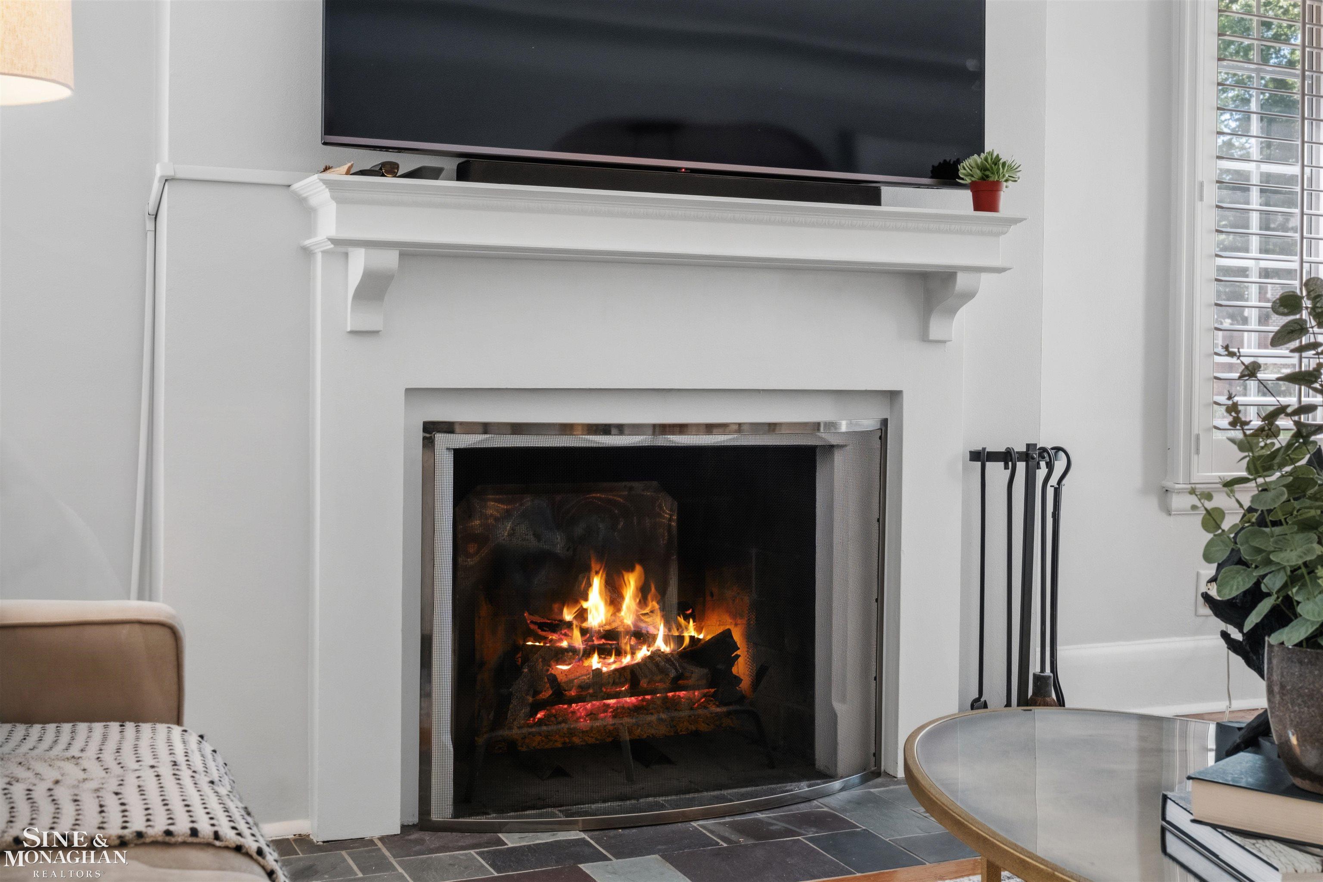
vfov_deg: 32.6
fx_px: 1507
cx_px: 662
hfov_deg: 47.4
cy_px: 441
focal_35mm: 41
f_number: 8
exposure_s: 1/4
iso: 800
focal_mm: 27
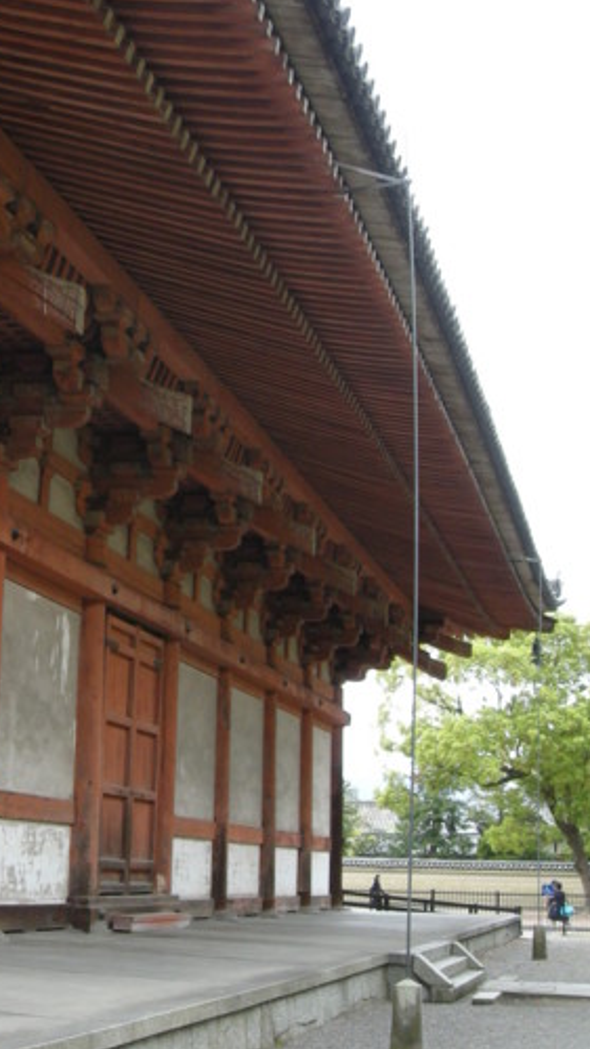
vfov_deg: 34.2
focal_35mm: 61
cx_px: 61
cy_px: 394
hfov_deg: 19.4
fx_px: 1698
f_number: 2.8
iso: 50
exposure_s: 1/191
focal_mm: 5.7
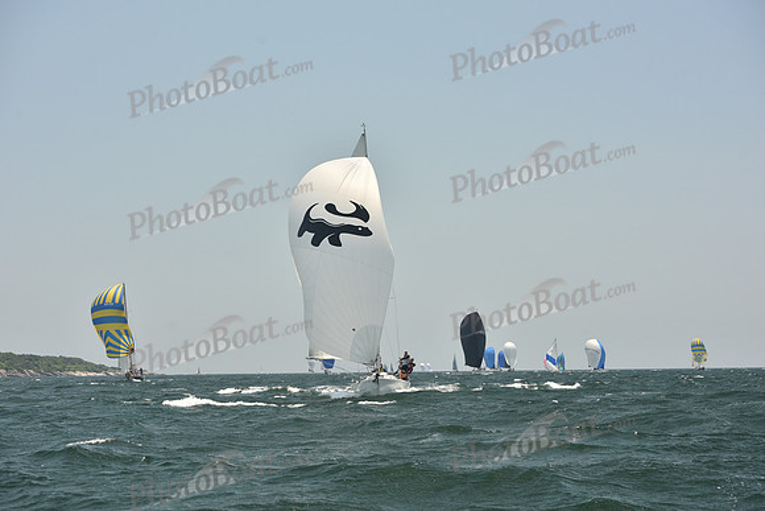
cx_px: 382
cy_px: 256
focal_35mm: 75
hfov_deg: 27.0
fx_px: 1594
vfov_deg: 18.2
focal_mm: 75
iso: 250
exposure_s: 1/640
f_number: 7.1
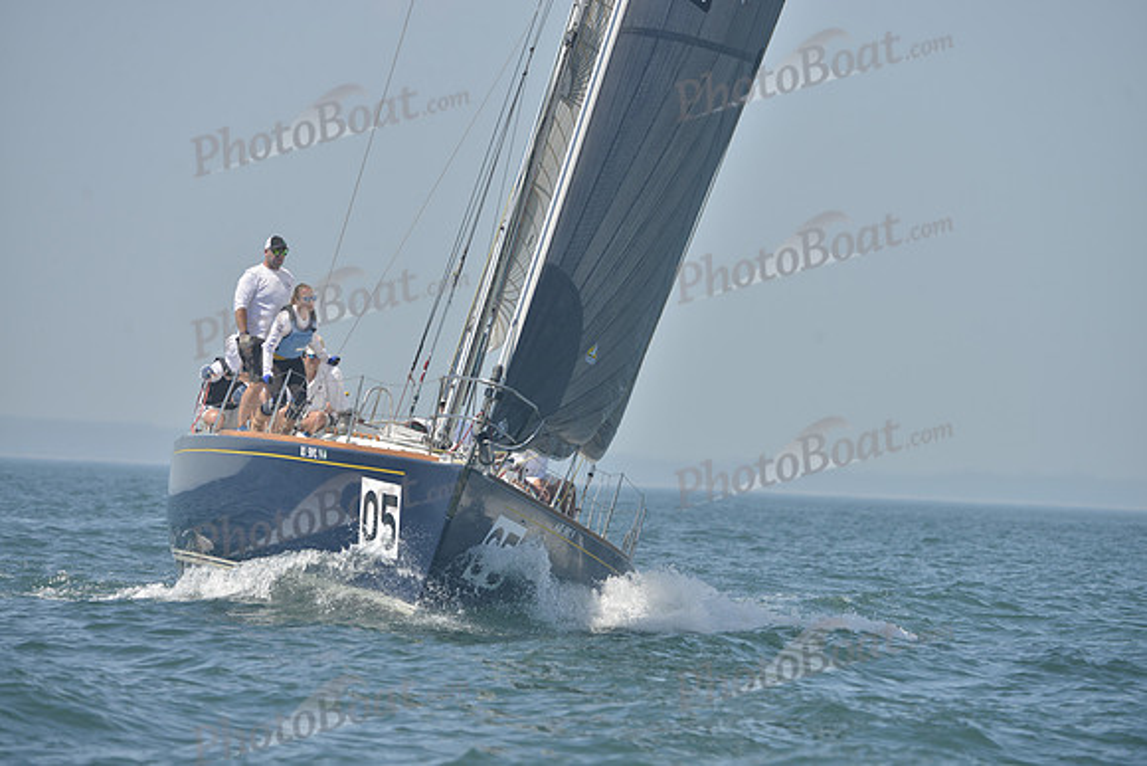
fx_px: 7011
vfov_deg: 6.2
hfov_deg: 9.4
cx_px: 574
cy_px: 383
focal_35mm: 220
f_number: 7.1
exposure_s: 1/1000
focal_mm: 220
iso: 280
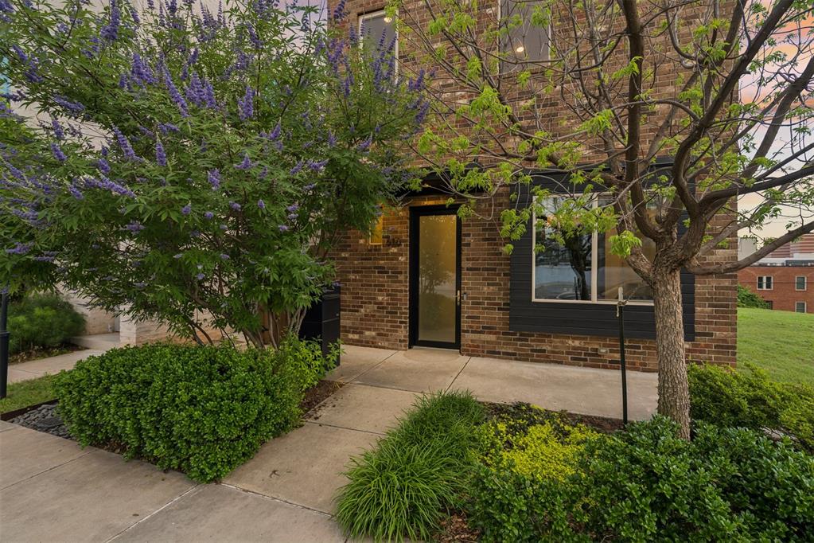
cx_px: 407
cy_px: 272
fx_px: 362
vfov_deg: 73.7
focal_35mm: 16
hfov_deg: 96.7
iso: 200
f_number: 8
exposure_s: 1/15
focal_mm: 16
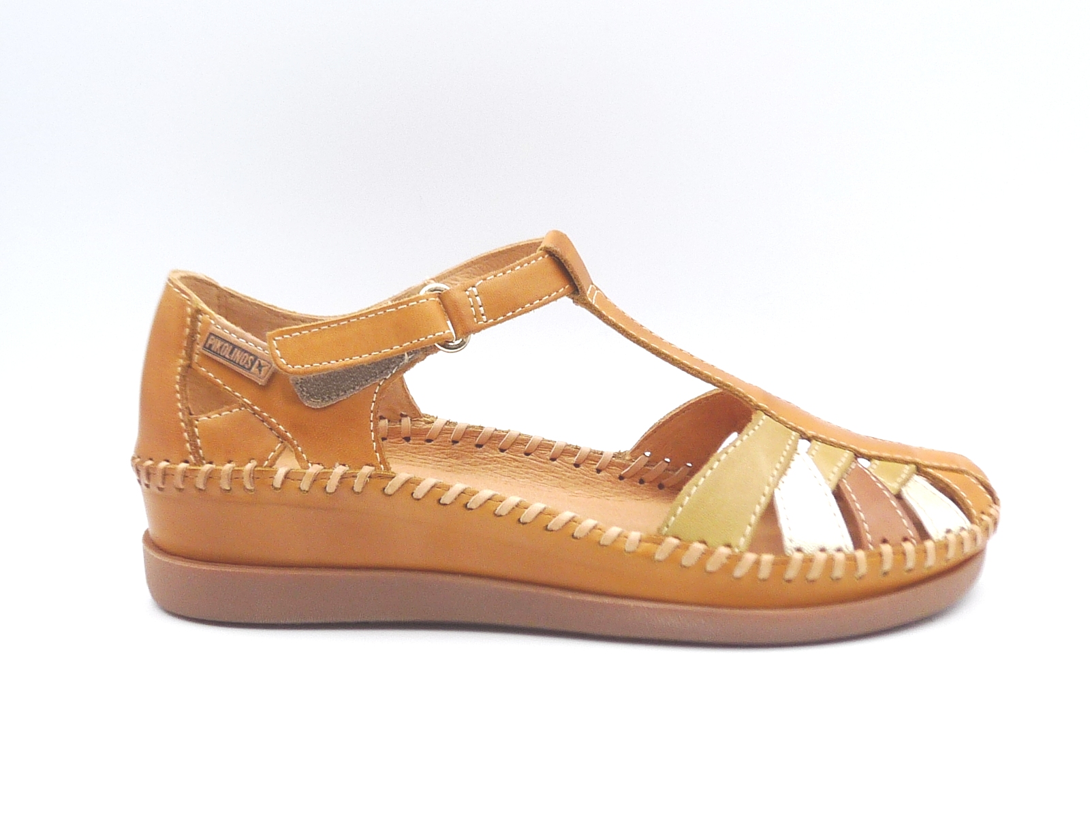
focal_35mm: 50
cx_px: 545
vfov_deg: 29.1
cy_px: 408
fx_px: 1574
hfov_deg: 38.2
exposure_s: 1/200
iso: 100
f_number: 4
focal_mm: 5
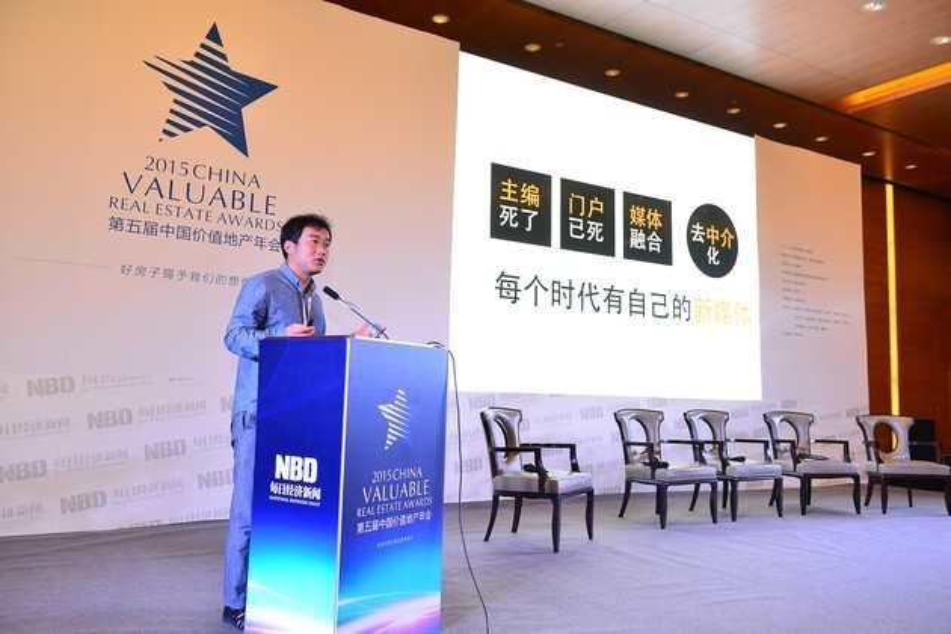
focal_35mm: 31
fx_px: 819
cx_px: 476
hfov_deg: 60.3
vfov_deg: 42.3
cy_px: 317
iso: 1000
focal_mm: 31
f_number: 3.5
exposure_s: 1/125
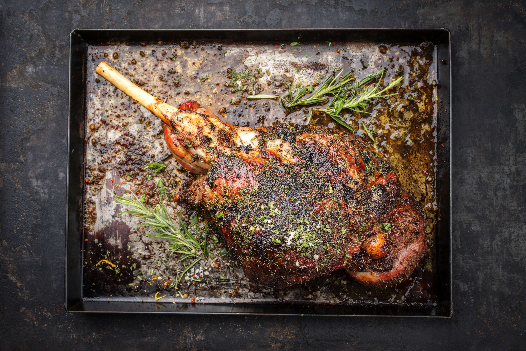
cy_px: 176
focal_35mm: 50
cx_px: 263
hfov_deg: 39.6
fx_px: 731
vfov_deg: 27.0
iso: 200
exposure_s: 1/200
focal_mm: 50
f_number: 8
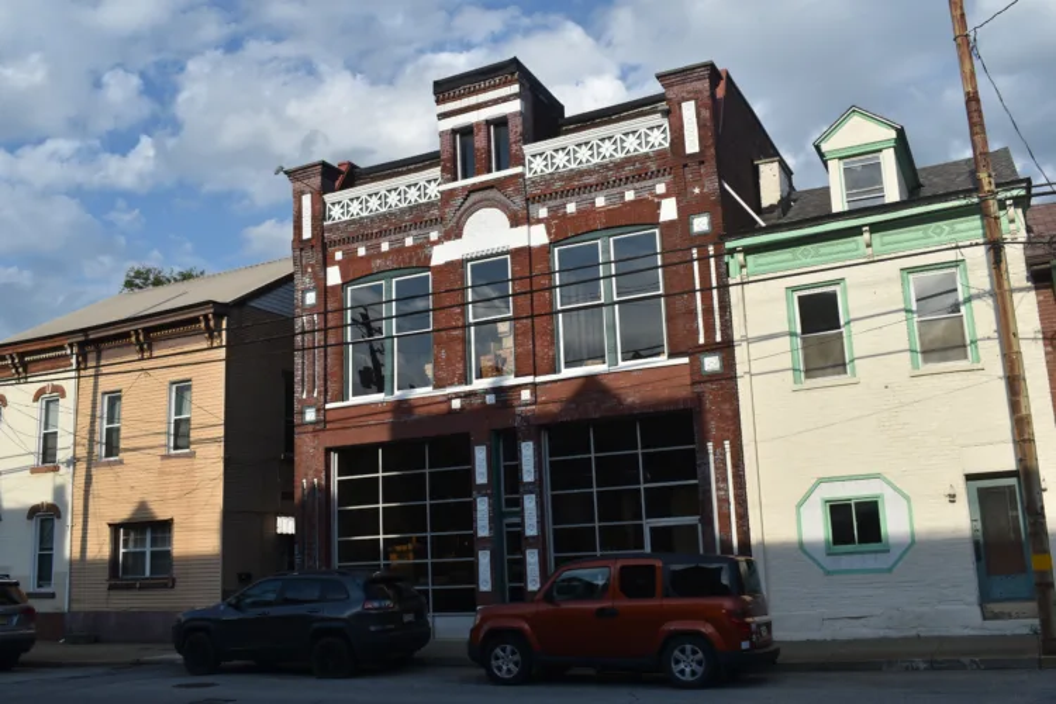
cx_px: 528
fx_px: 968
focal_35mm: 33
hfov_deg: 57.2
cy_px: 352
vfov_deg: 40.0
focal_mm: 22
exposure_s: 1/250
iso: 100
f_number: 8
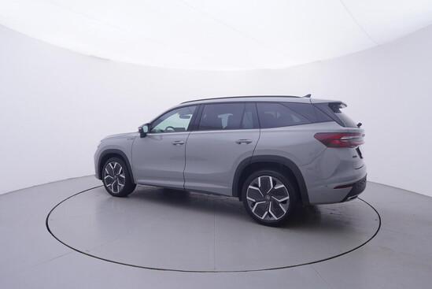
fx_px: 270
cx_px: 216
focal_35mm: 22
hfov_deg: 77.3
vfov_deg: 56.2
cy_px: 144
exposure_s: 1/80
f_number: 5
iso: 200
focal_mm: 15
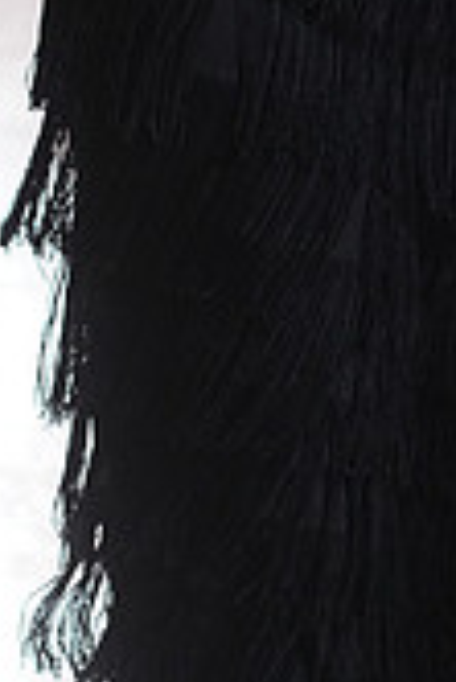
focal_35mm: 244
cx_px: -322
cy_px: -427
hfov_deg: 5.6
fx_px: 4626
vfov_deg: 8.2
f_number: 4
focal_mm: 70
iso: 2000
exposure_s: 1/400
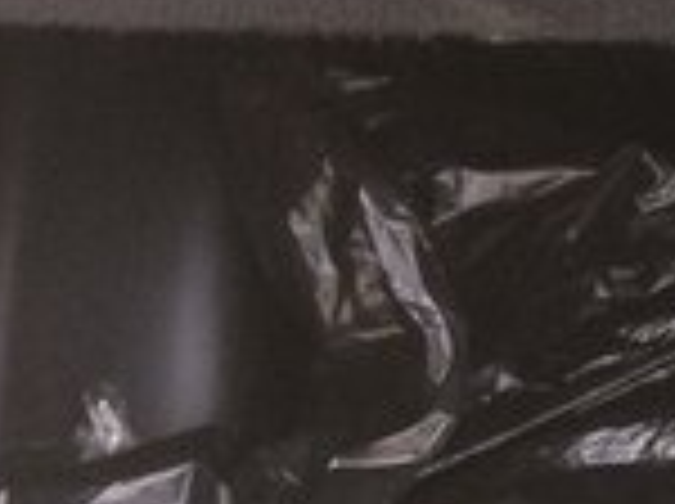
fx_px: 2492
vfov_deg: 11.1
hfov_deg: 13.5
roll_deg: +1.9
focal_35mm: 128
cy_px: -250
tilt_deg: -22.8
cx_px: 1292
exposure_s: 1/33
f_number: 2.2
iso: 160
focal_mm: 4.15
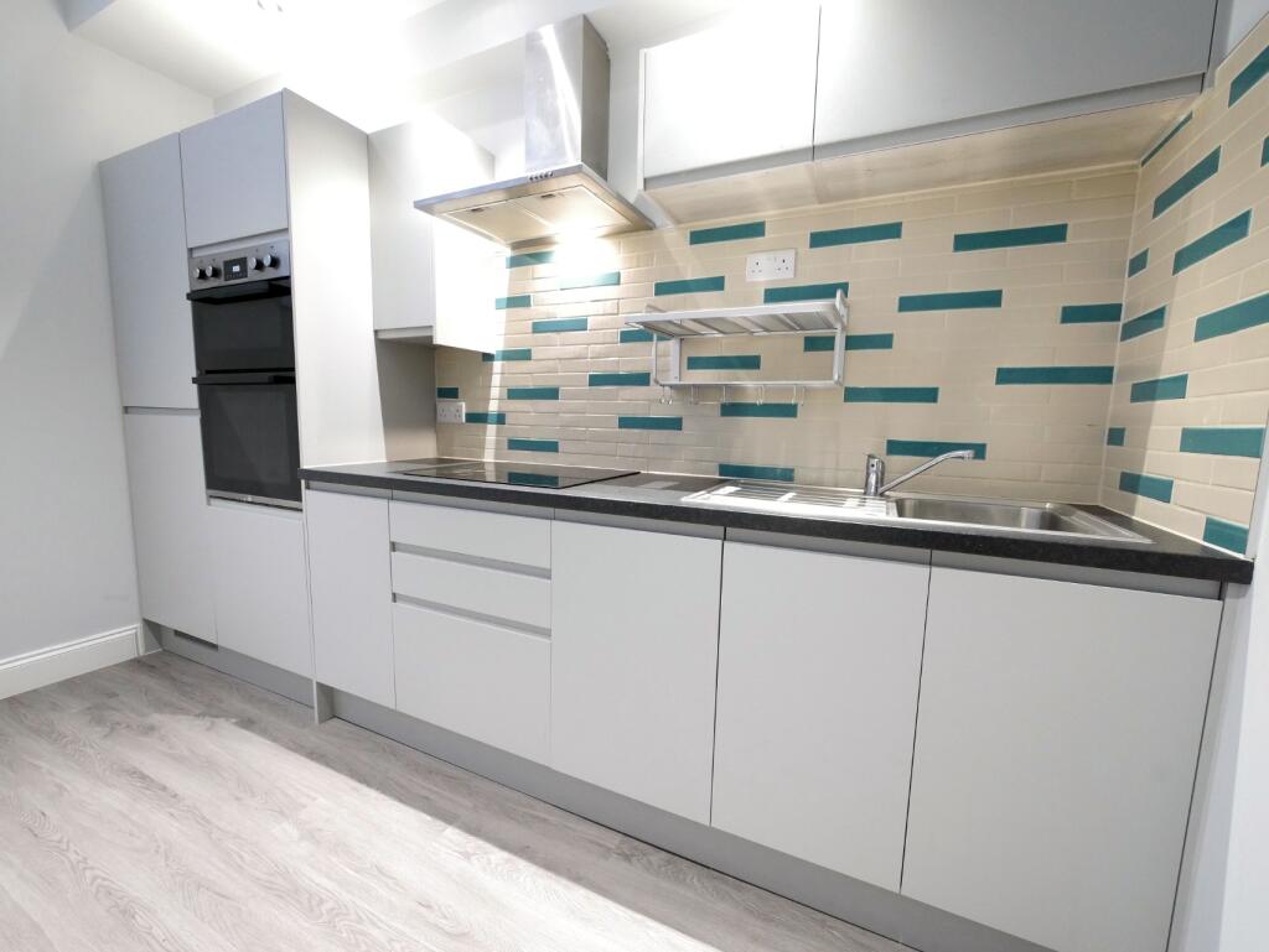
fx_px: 513
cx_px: 634
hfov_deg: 102.0
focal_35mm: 14
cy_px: 476
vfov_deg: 85.7
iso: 3200
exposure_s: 1/25
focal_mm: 7
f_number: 4
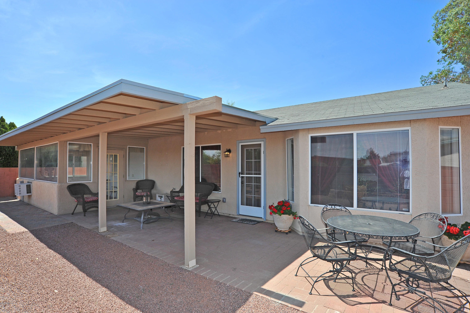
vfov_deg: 67.3
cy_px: 156
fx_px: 235
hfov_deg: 90.0
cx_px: 235
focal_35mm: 18
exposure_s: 1/320
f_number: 11
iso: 320
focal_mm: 18
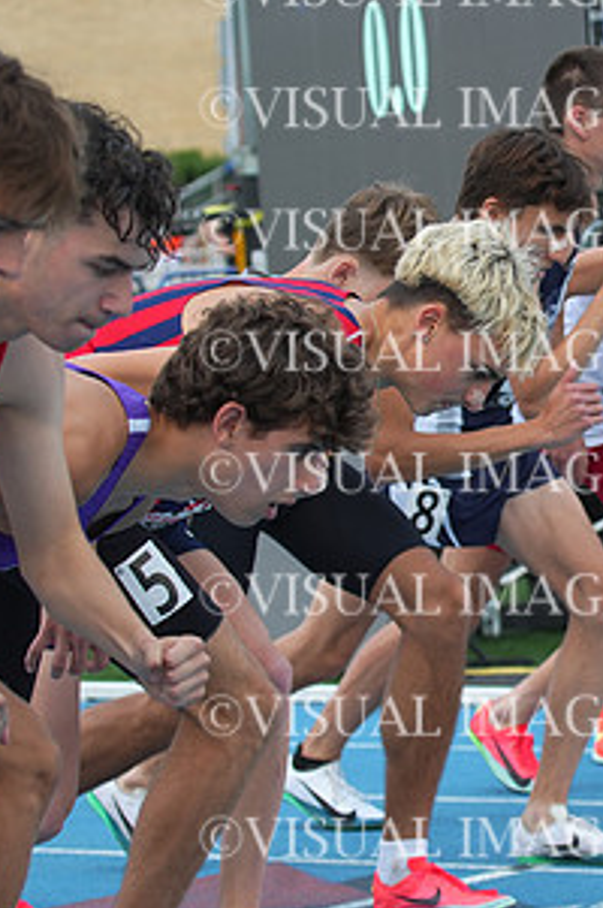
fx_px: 4860
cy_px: 412
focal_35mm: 193
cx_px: 636
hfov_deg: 7.1
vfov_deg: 10.7
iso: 400
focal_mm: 100
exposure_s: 1/1000
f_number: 5.6
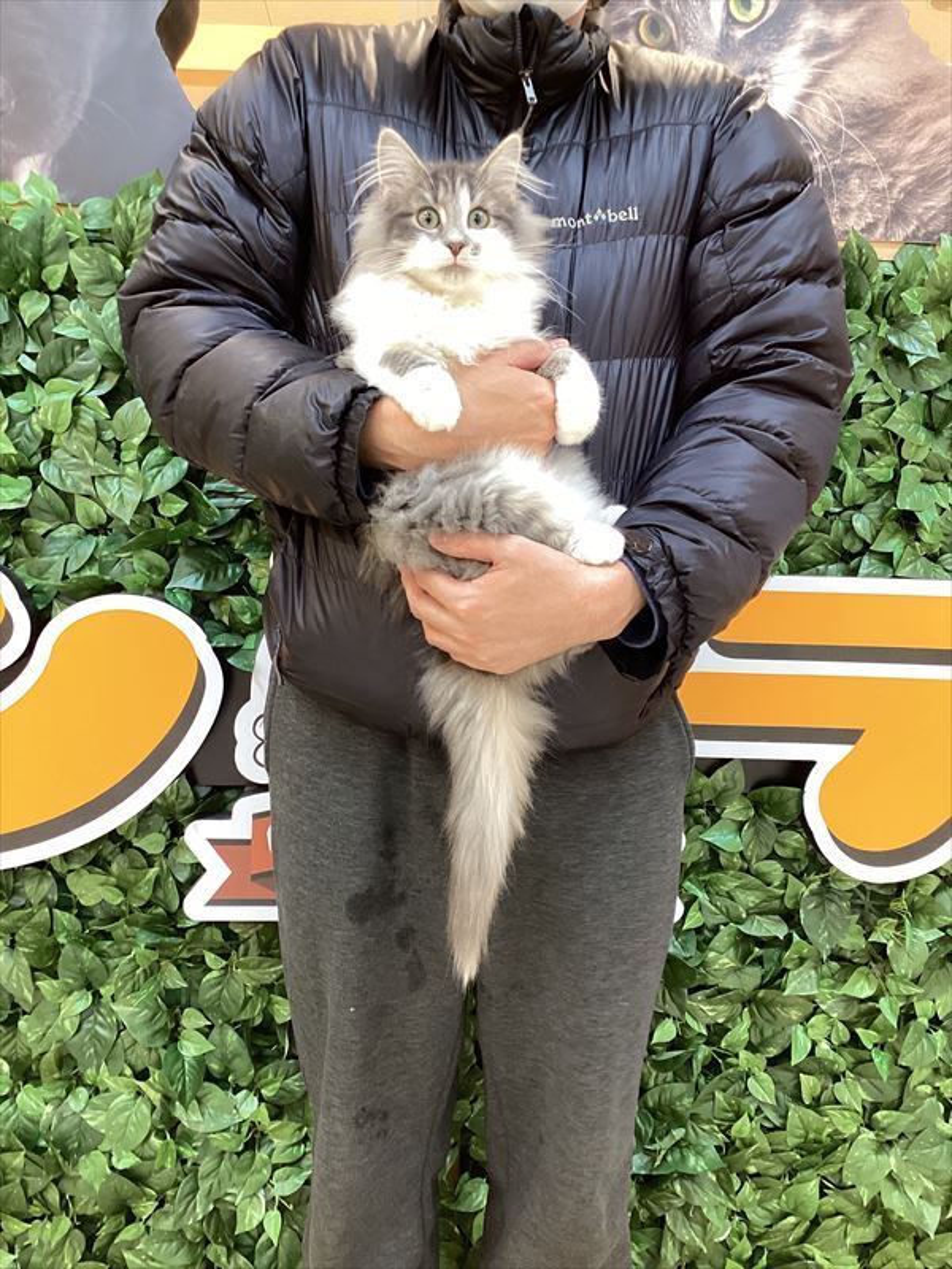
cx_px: 476
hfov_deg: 45.4
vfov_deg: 58.4
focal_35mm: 31
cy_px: 634
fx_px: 1137
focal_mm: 3.3
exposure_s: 1/50
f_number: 2.4
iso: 125
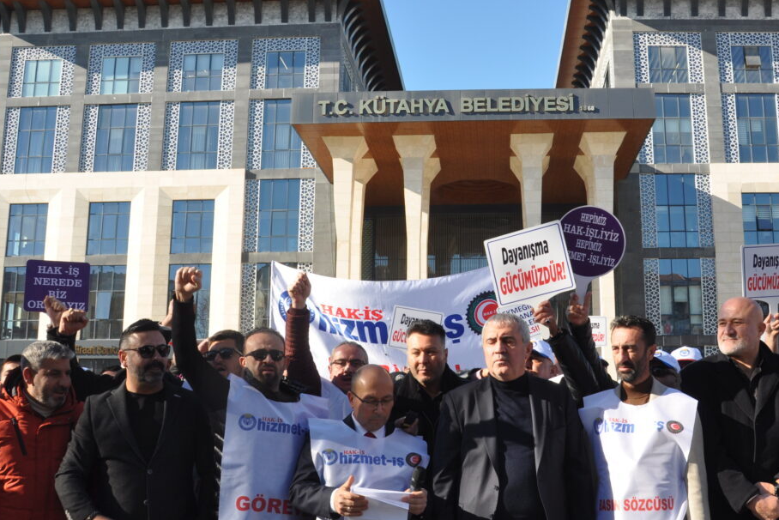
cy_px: 275
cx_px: 481
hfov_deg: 50.2
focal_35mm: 38
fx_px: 822
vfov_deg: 35.1
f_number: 11
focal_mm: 18
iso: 200
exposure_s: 1/125
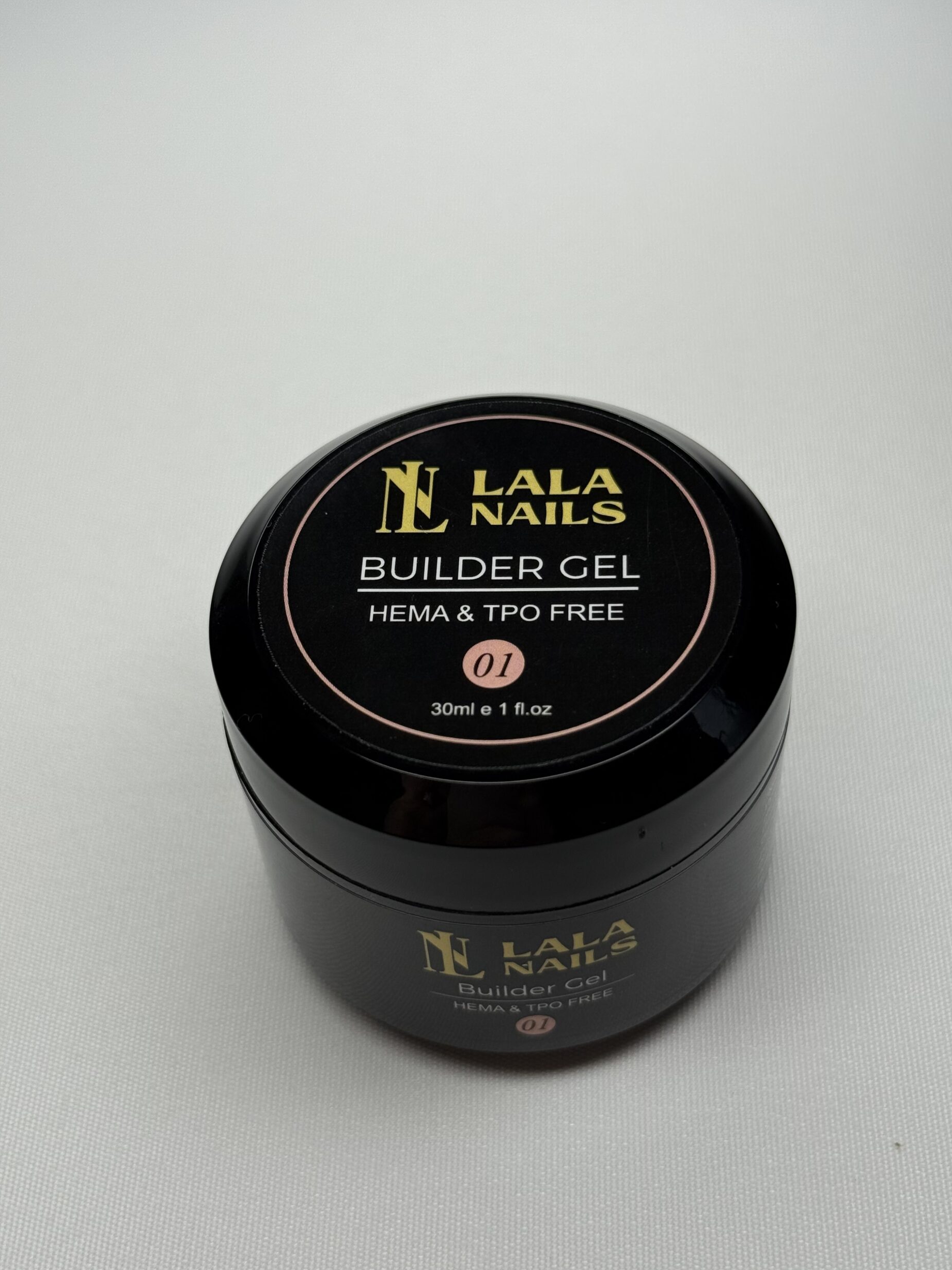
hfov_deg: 29.1
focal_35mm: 50
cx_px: 495
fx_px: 1834
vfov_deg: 38.2
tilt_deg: -50.9
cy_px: 626
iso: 64
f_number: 1.78
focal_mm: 6.76
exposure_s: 1/1222
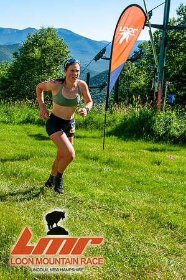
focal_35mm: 51
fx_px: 396
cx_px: 93
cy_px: 140
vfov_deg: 38.9
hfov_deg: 26.4
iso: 200
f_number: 8
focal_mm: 34
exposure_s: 1/400
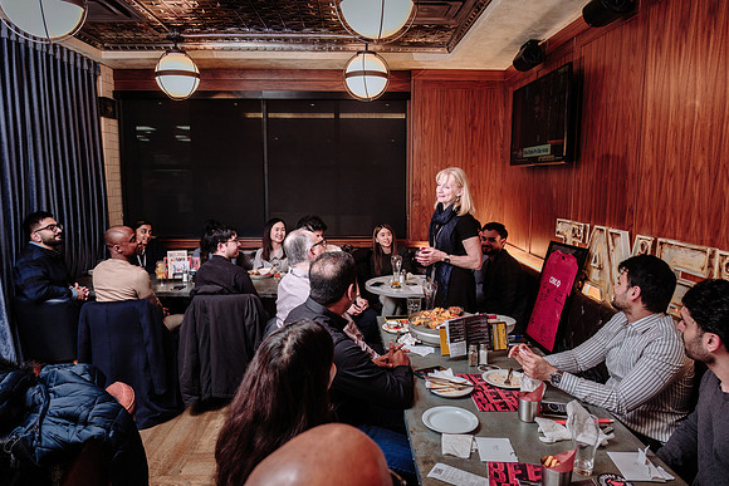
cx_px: 364
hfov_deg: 73.7
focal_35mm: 24
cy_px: 243
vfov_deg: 53.2
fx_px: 486
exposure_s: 1/80
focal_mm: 16
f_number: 3.2
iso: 800
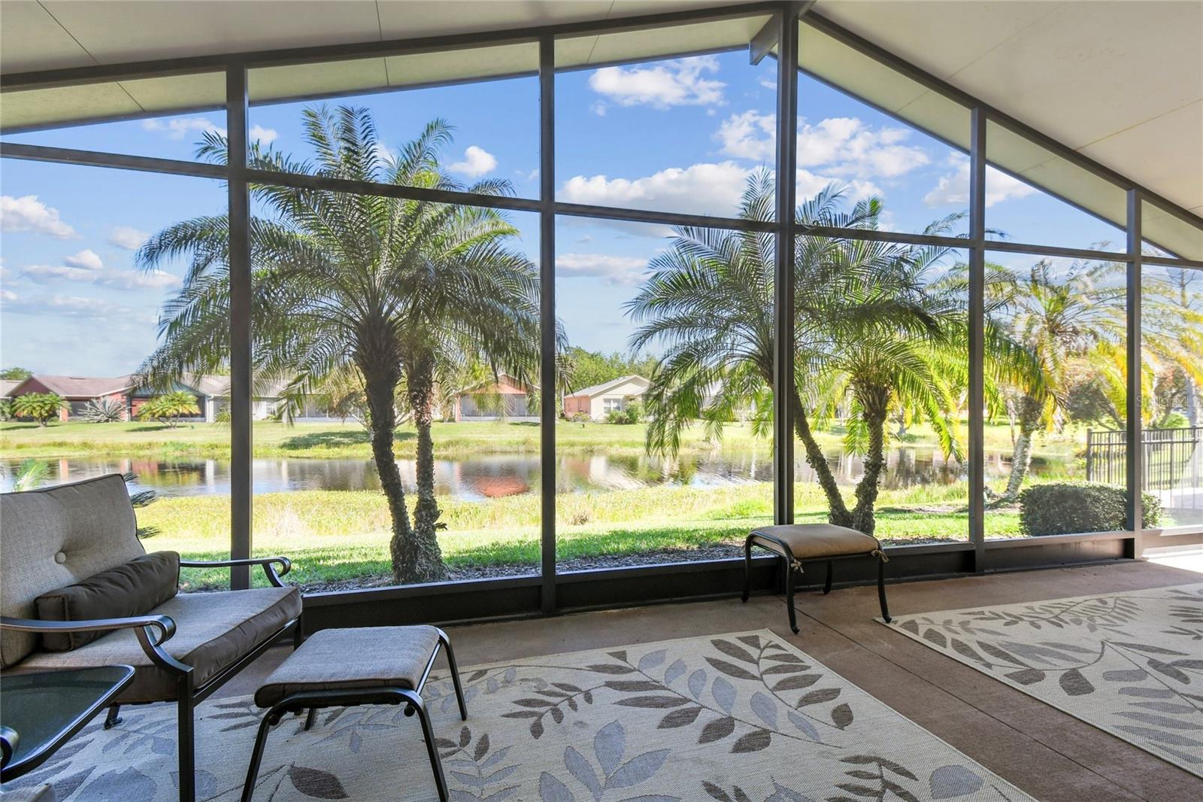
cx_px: 602
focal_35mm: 15
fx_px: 501
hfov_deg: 100.4
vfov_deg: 77.3
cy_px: 401
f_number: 7.1
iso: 100
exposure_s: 1/125
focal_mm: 10
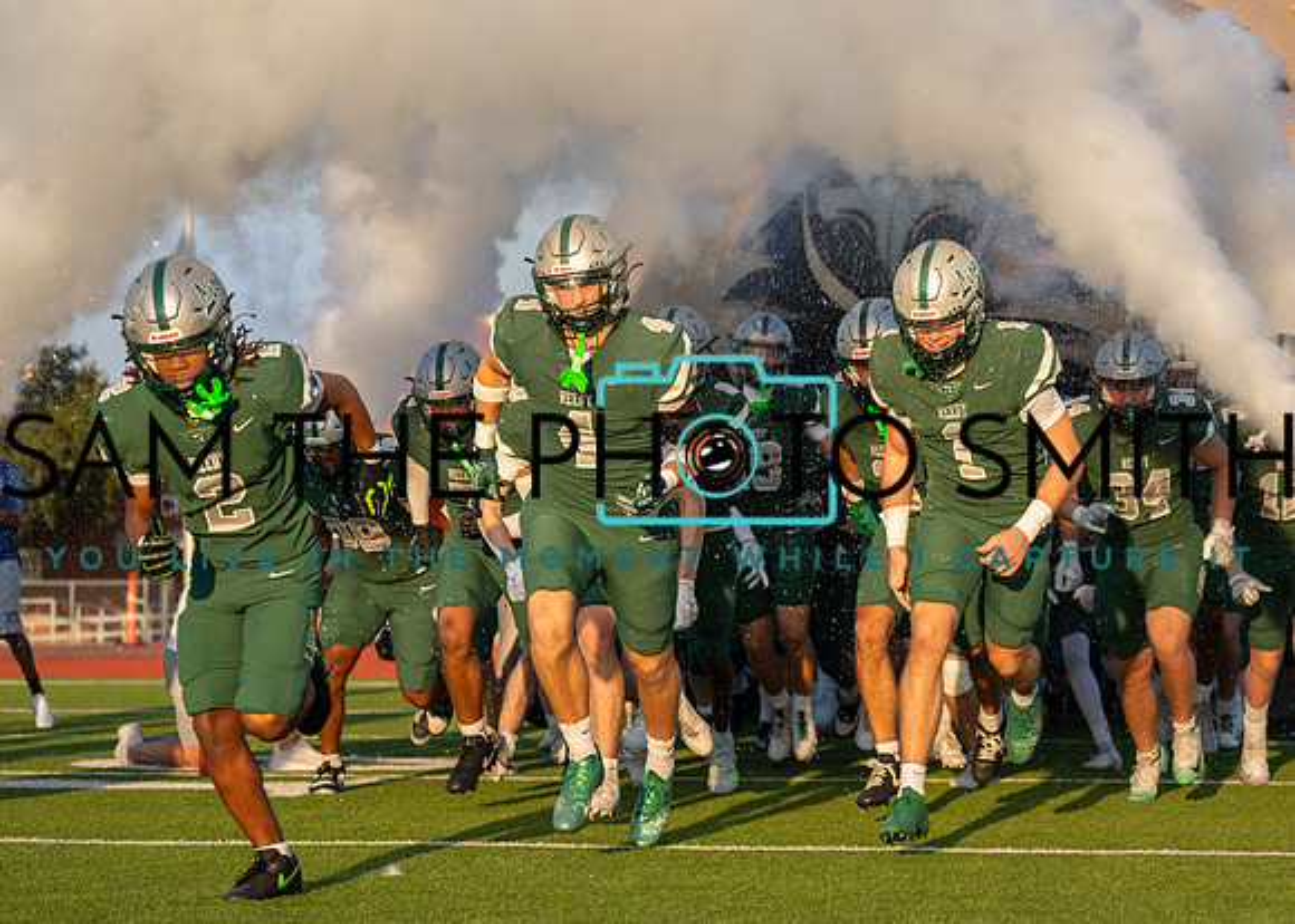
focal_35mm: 111
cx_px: 790
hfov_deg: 18.0
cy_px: 429
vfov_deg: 12.9
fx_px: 4079
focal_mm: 70
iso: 160
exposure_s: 1/1600
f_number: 2.8
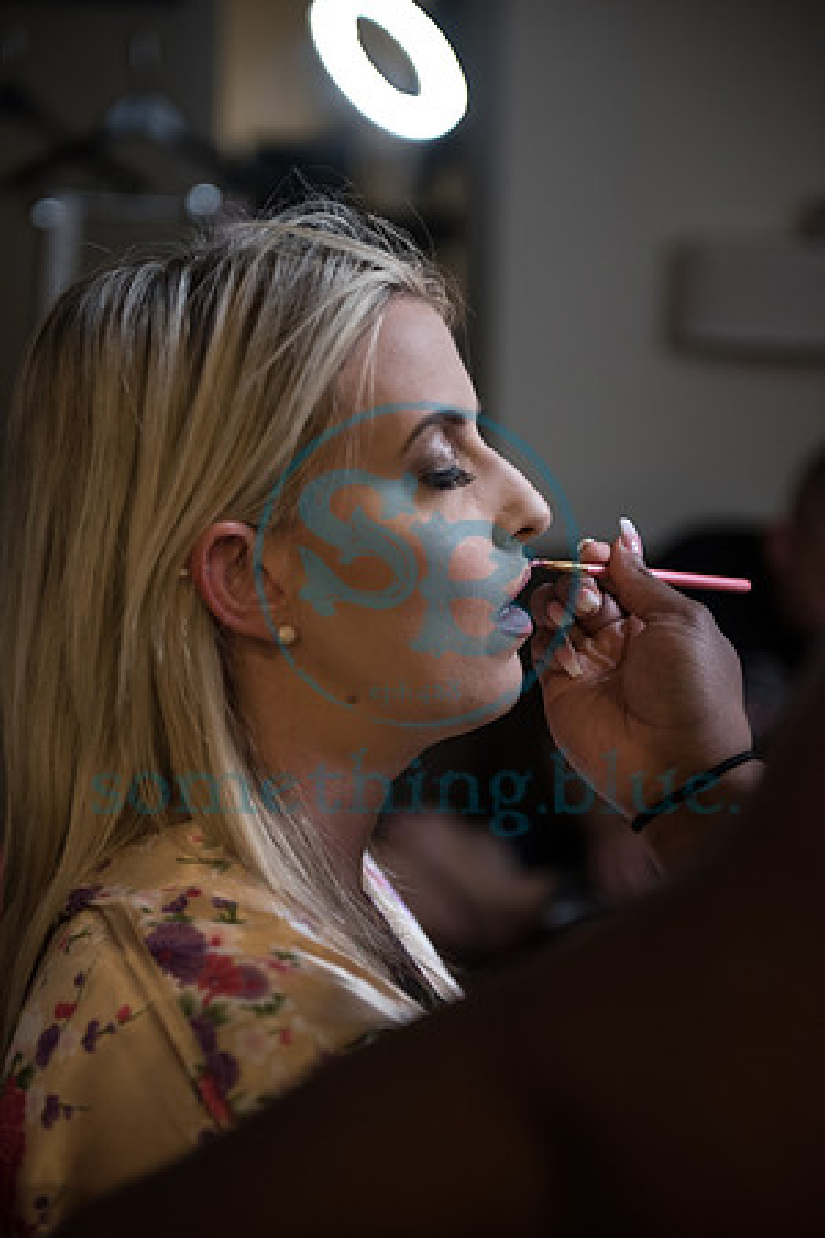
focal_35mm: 70
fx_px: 2406
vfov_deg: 28.8
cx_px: 412
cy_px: 619
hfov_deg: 19.5
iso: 1600
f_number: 2.8
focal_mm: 70
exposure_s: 1/200
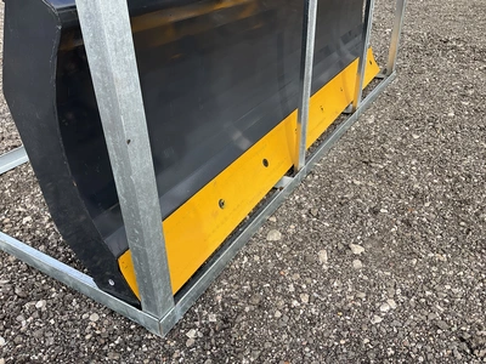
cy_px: 182
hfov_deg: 61.7
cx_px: 243
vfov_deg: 48.2
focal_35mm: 29
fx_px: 407
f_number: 1.8
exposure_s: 1/534
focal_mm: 3
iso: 25
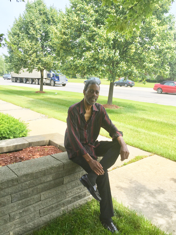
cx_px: 88
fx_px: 197
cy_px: 118
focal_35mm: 29
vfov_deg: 61.7
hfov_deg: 48.2
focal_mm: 4.15
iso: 32
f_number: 2.2
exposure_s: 1/1276
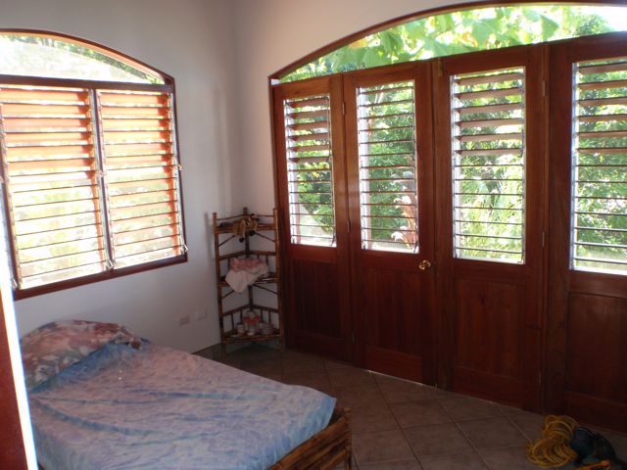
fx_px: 507
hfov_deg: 63.4
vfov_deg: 49.7
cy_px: 235
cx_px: 314
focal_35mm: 28
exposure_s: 1/30
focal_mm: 5
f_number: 3.5
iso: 125
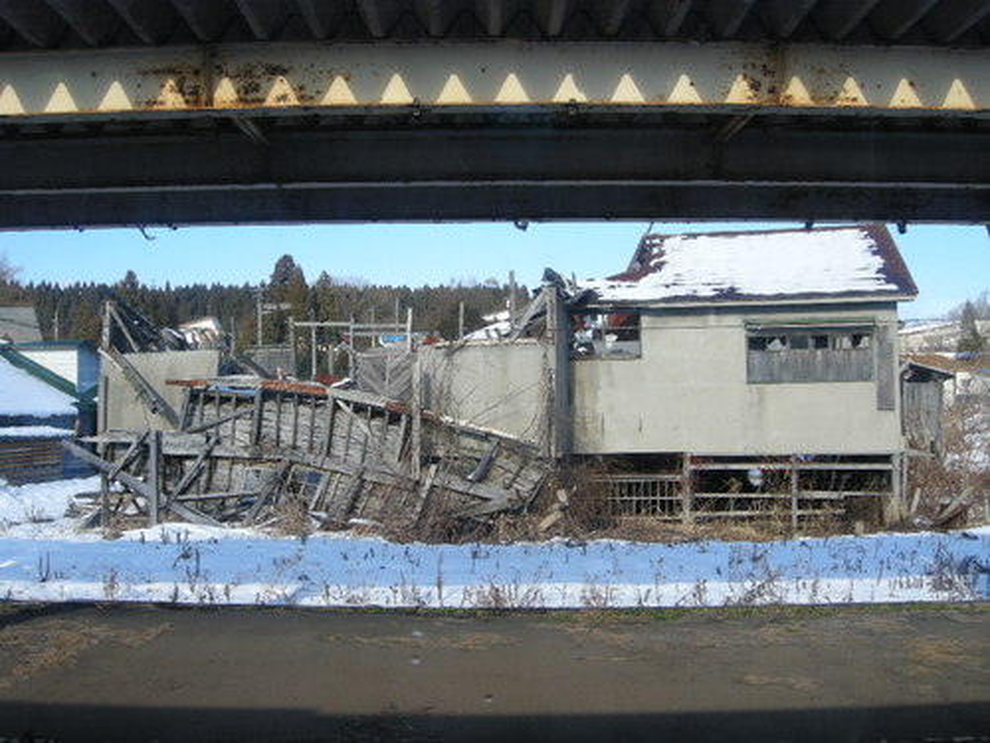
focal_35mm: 35
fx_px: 1001
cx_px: 495
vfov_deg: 40.7
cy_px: 372
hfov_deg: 52.6
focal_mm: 7.5
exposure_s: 1/231
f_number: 4.8
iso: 64
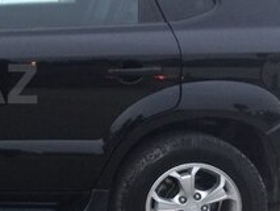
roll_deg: -0.5
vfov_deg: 16.4
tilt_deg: -8.3
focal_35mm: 90
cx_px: -97
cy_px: 84
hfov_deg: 19.8
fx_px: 728
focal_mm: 4.15
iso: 80
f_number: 2.2
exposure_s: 1/17
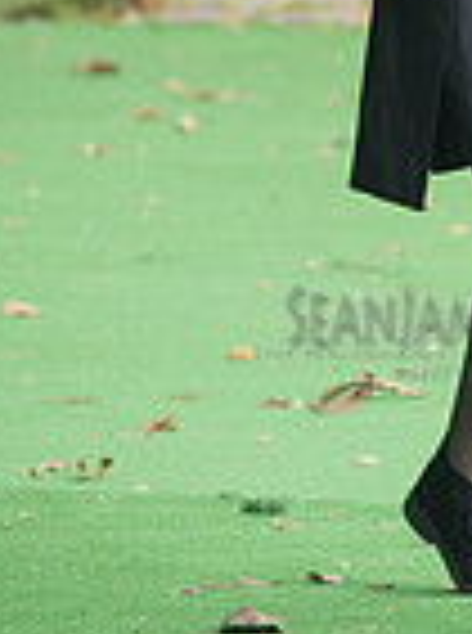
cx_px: 538
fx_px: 12218
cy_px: -175
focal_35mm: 669
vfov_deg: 3.0
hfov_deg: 2.2
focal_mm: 145
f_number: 4
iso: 320
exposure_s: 1/400
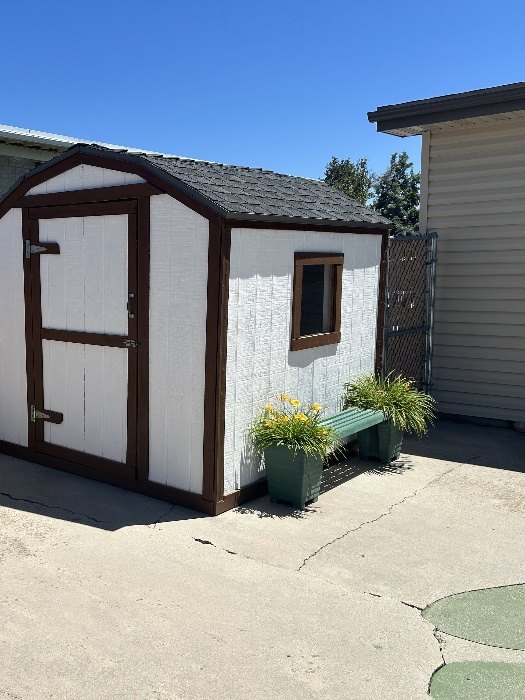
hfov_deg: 39.6
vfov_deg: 52.6
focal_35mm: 35
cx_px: 132
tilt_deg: -8.3
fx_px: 708
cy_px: 353
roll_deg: +1.3
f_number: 1.5
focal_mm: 5.7
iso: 50
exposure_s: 1/5076
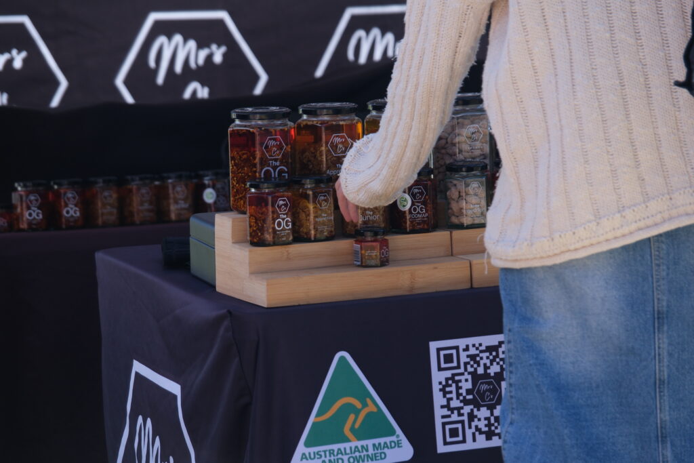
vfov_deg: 6.8
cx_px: 347
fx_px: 3914
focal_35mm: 203
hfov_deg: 10.1
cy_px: 232
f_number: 5.6
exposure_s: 1/400
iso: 400
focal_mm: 135
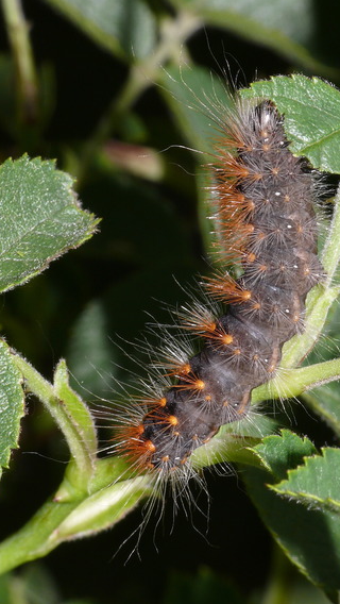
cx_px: 246
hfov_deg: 7.0
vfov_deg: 12.4
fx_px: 2769
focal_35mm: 173
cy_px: 270
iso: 100
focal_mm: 29.9
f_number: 11
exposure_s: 1/640
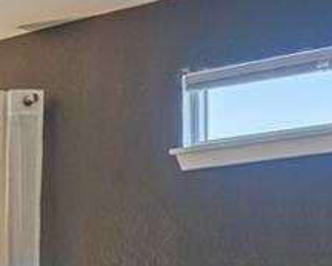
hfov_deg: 17.2
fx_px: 1091
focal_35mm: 111
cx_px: 89
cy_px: 374
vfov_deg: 13.3
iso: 500
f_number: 4
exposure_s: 1/25
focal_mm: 16
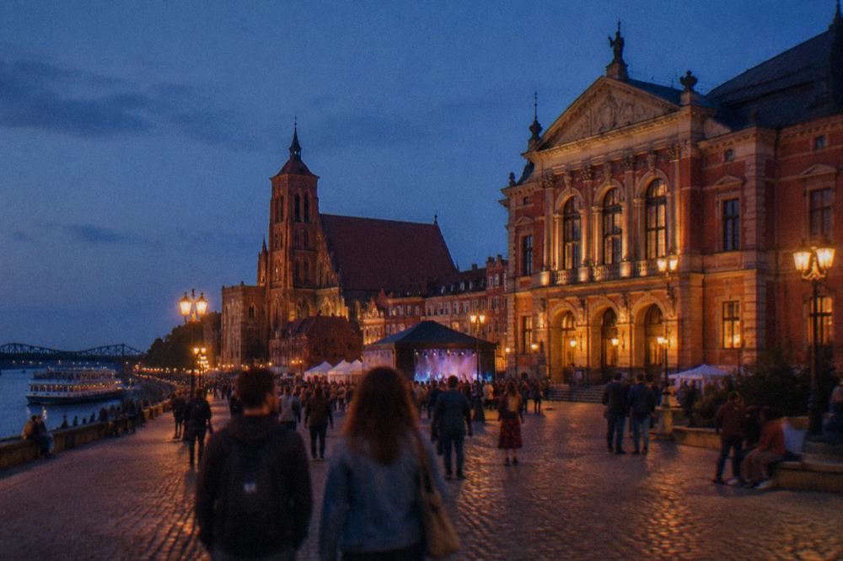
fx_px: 819
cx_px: 422
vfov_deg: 37.8
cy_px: 280
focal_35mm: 35
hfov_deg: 54.5
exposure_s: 1/60
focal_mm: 35
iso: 6400
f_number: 5
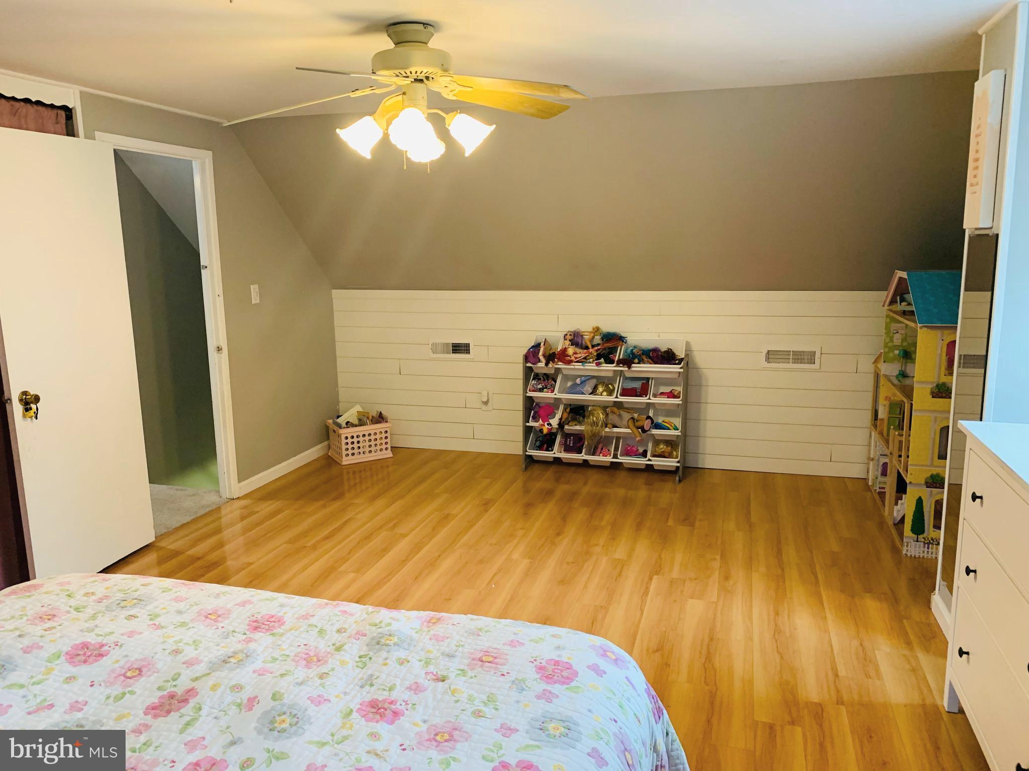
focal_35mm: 26
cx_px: 514
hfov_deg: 67.3
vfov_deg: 53.1
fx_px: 773
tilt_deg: -10.9
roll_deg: +1.1
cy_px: 386
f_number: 1.8
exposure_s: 1/60
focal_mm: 4.25
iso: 250
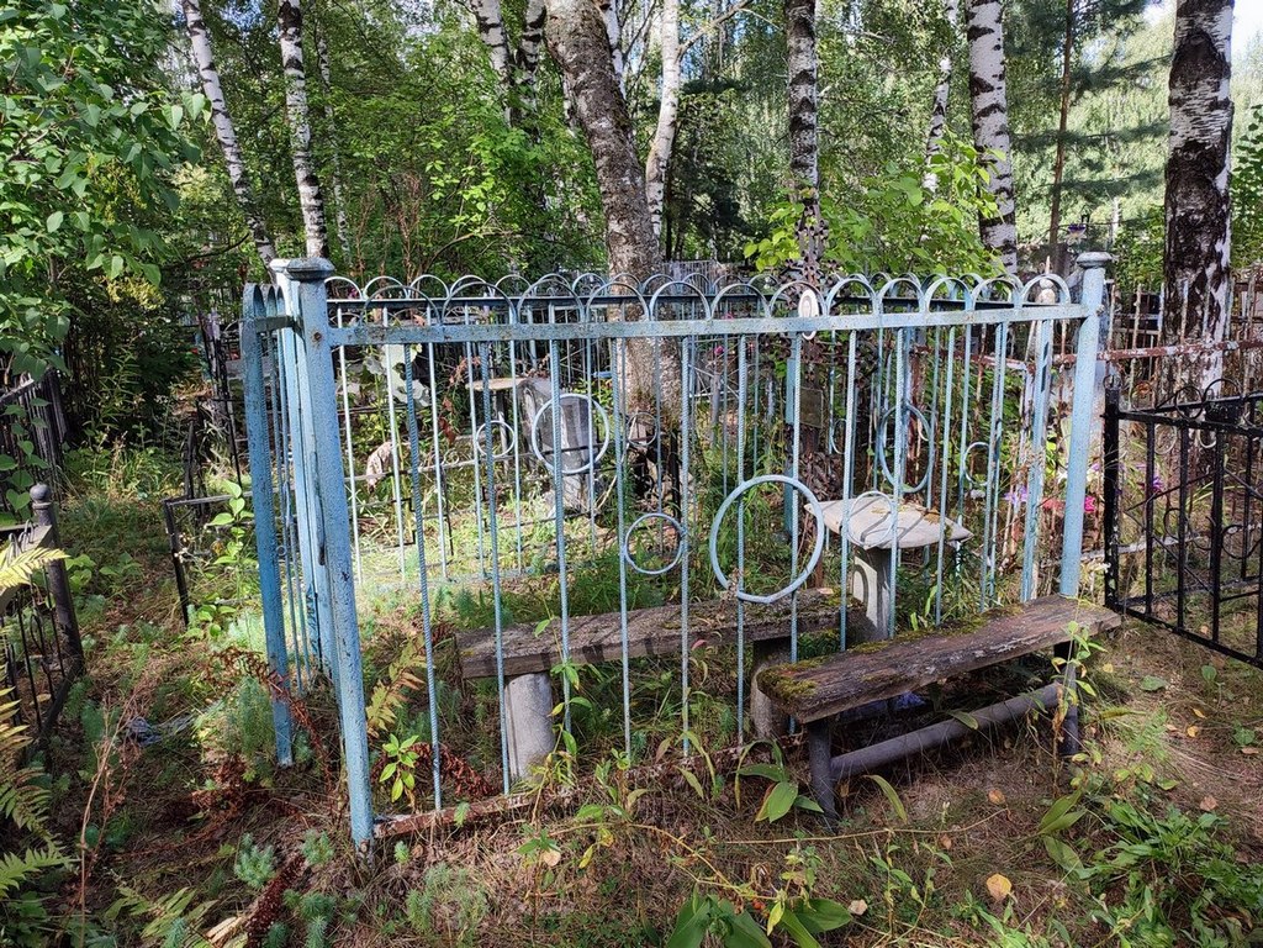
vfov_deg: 54.9
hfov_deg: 69.4
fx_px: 912
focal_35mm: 25
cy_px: 474
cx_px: 632
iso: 50
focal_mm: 6.04
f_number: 1.9
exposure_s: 1/142
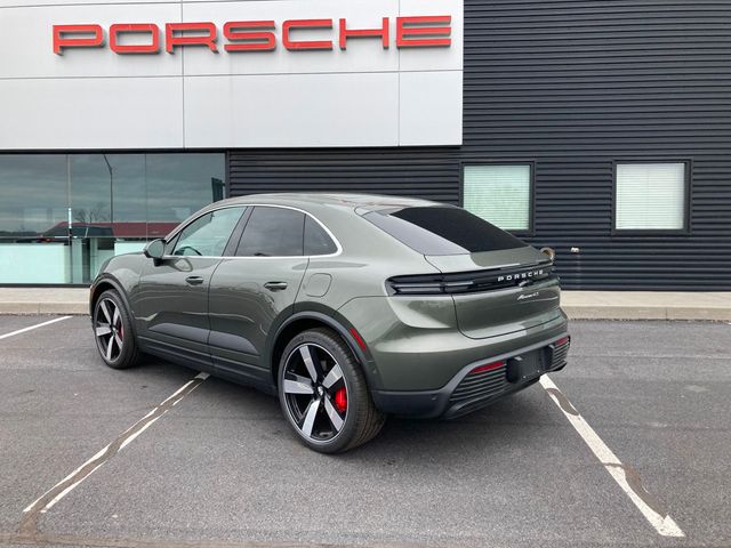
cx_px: 366
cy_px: 274
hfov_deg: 63.4
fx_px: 591
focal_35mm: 28
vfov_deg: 49.7
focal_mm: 3.99
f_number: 1.8
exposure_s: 1/353
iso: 20
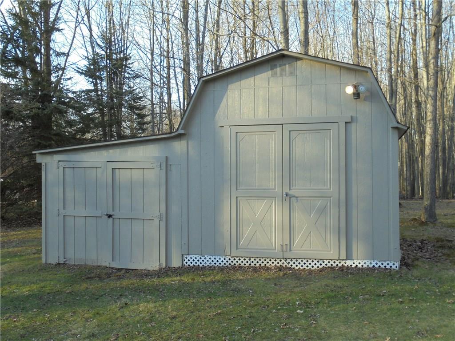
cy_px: 170
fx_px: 499
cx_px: 228
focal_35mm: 38
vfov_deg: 37.7
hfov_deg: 49.0
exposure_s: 1/80
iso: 100
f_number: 4.2
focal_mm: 6.9
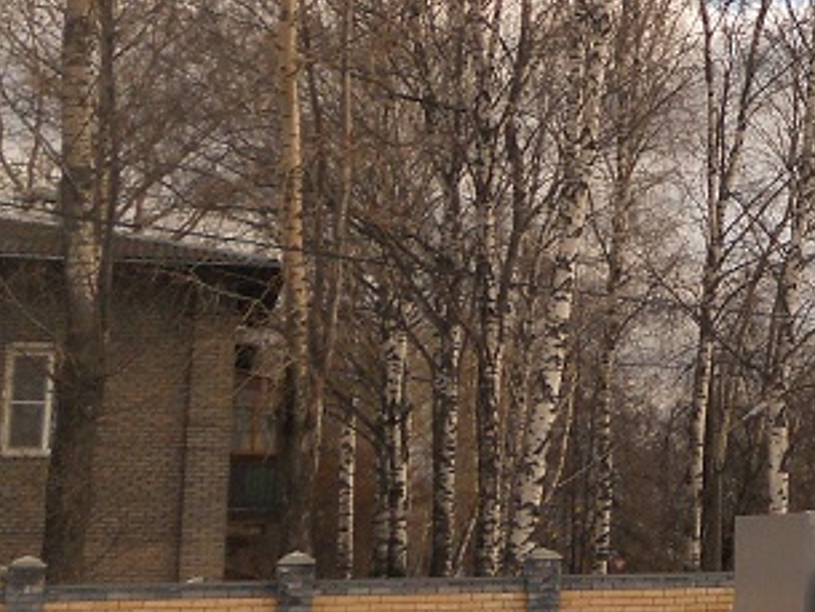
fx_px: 2473
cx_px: 1280
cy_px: 166
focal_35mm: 105
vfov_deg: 14.1
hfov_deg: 16.7
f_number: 3.5
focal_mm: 5.8
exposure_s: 1/500
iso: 100
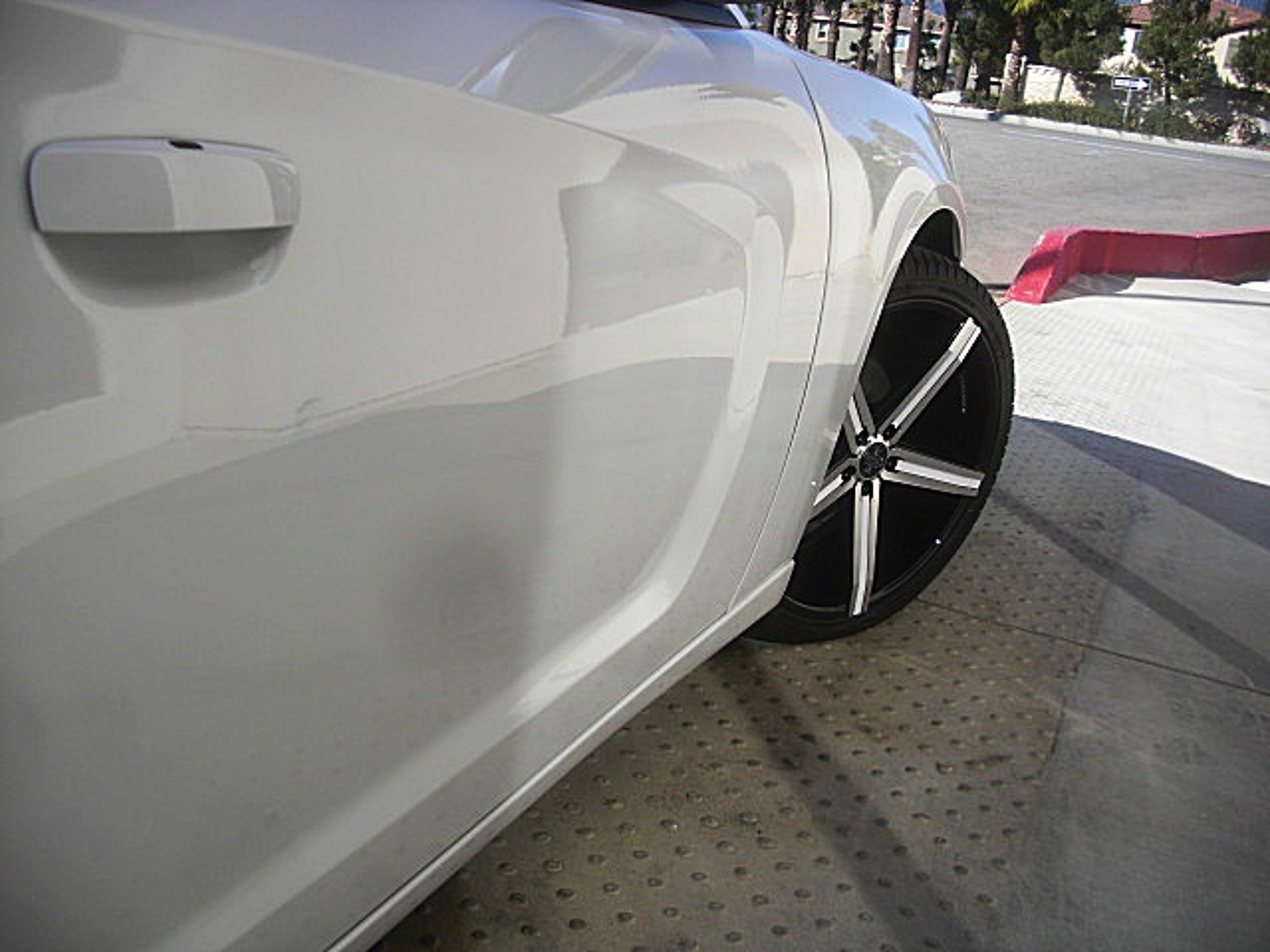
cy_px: 476
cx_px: 635
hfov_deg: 51.4
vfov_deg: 39.7
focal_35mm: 36
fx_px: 1321
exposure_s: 1/640
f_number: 2.8
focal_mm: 6.3
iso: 50
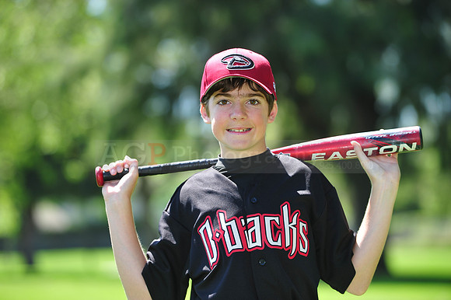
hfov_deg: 12.5
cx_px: 226
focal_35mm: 165
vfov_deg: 8.3
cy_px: 150
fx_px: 2066
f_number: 4.5
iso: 200
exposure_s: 1/400
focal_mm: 165
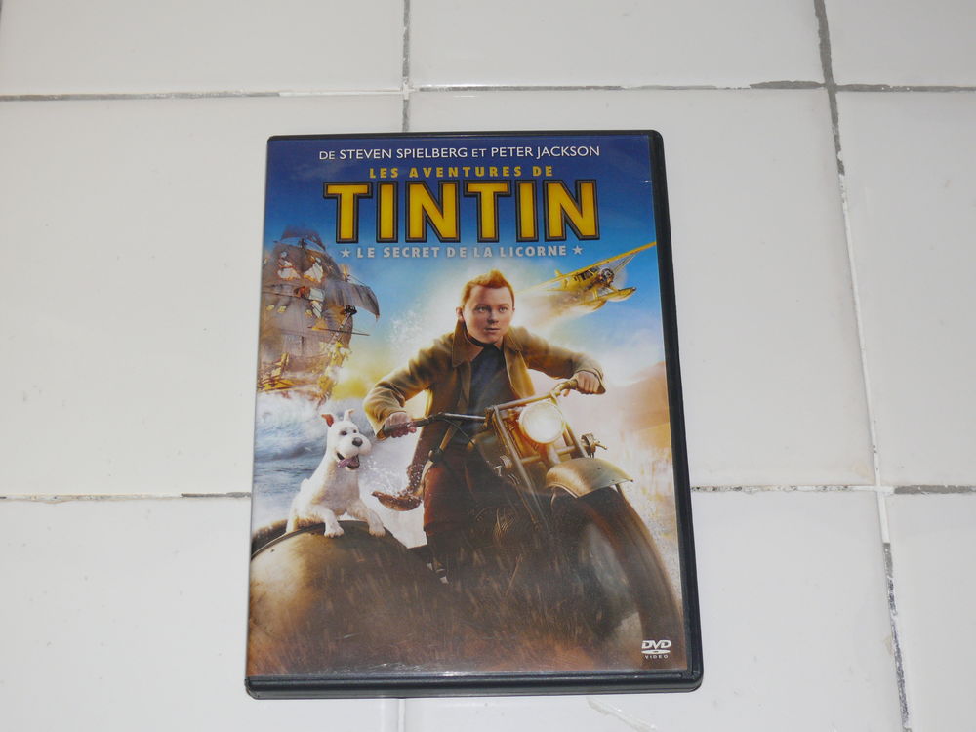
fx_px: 1579
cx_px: 488
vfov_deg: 26.1
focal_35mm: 56
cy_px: 366
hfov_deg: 34.3
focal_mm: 10.5
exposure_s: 1/30
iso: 100
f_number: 3.2
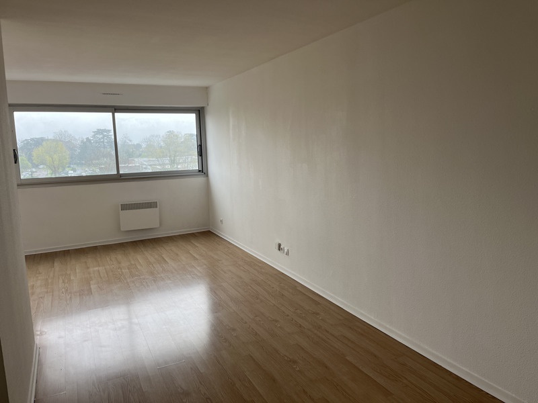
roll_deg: +2.0
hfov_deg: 67.3
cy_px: 202
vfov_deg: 53.1
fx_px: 404
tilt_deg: -8.5
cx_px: 269
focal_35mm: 26
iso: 50
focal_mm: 5.1
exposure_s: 1/232
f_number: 1.6
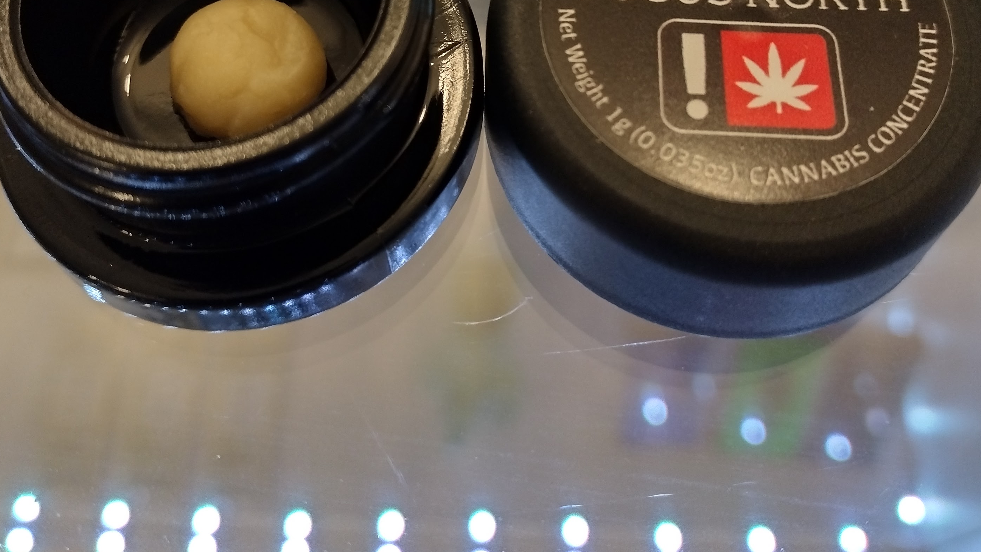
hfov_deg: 48.4
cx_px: 498
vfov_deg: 27.5
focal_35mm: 42
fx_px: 1093
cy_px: 68
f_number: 1.7
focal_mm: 4.71
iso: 550
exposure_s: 1/40
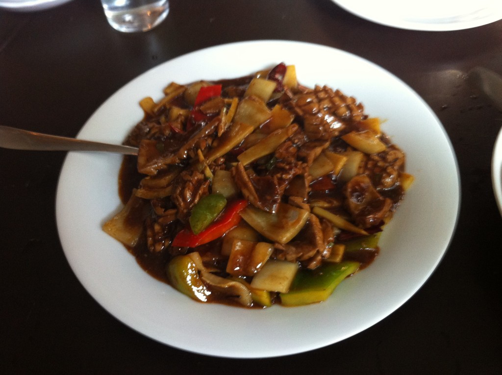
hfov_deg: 52.7
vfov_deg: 40.6
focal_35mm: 35
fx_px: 507
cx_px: 251
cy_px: 188
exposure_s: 1/15
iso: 200
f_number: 2.8
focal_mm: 3.85
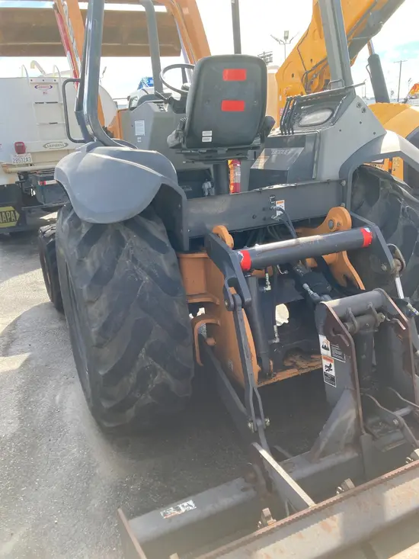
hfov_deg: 49.8
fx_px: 452
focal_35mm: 28
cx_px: 210
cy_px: 280
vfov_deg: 63.4
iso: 20
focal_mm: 3.99
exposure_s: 1/311
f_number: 1.8
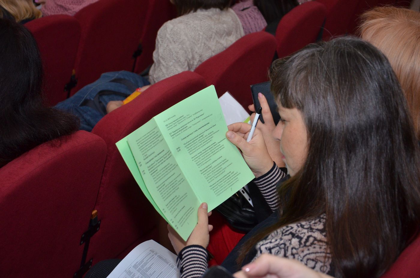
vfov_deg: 20.1
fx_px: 786
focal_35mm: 68
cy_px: 139
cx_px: 210
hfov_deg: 29.9
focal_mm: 45
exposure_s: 1/250
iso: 1250
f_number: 4.8
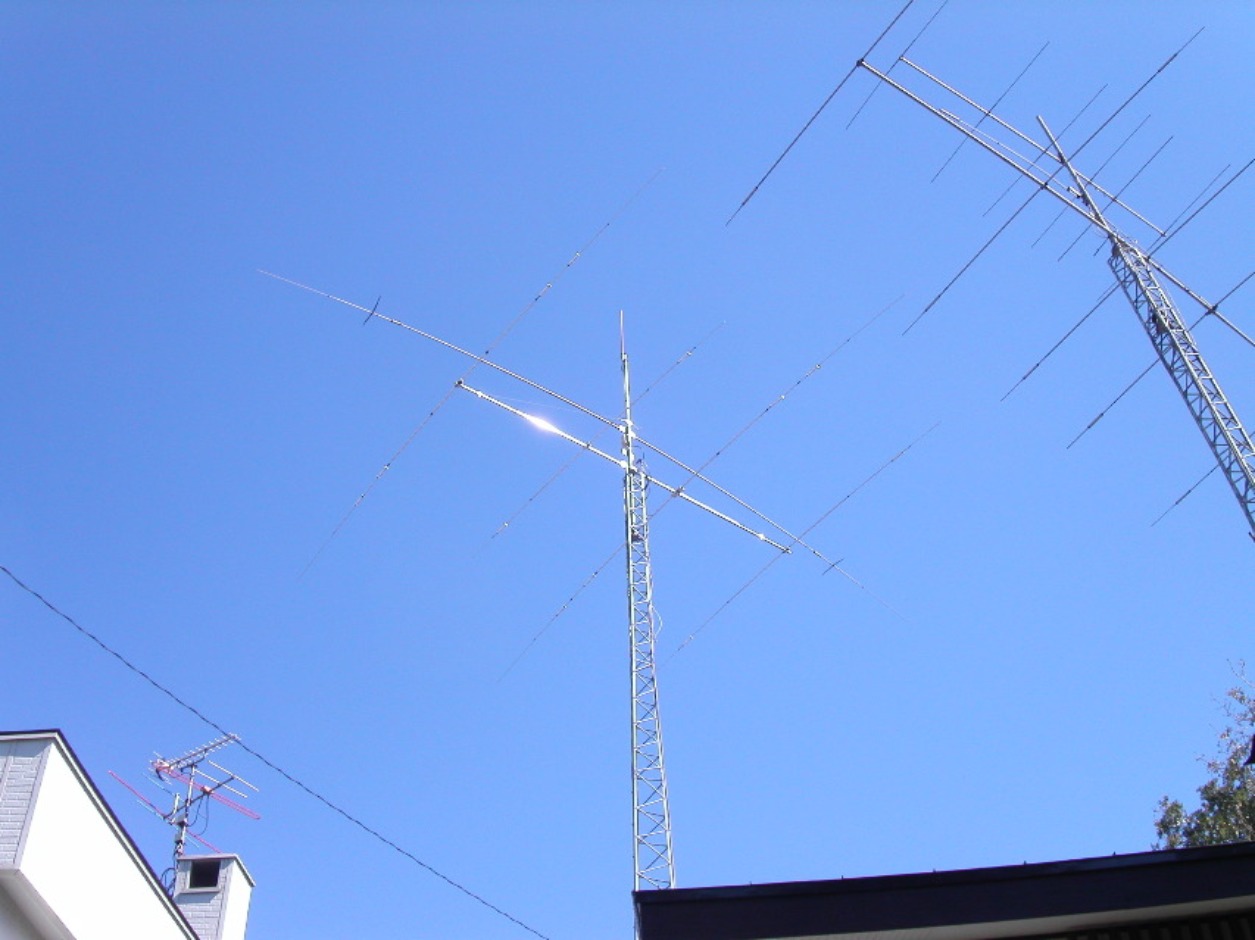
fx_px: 1377
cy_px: 470
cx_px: 628
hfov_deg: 49.0
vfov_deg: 37.7
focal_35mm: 38
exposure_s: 1/250
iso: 100
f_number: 6.7
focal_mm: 7.8
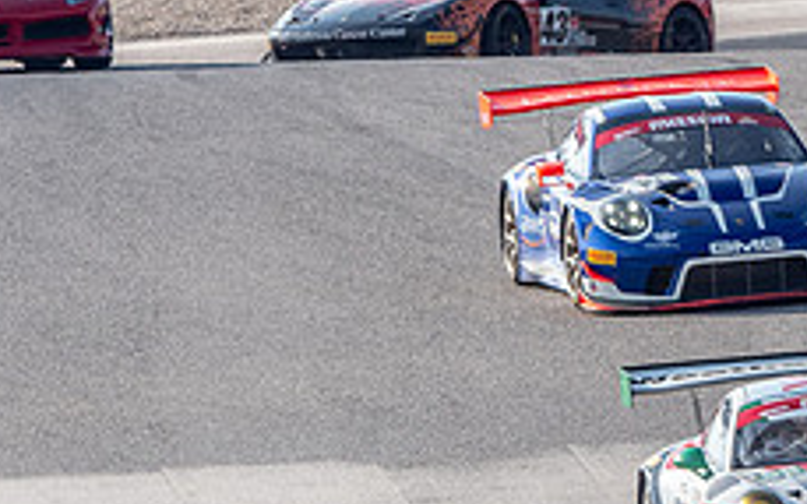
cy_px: 420
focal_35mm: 1617
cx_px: 321
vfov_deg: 0.8
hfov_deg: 1.3
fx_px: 35555
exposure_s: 1/250
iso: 200
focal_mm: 300
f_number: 10
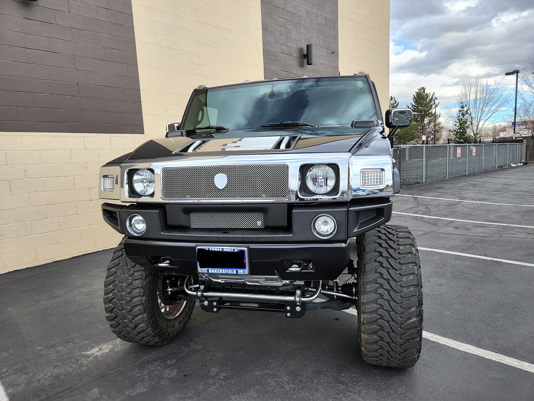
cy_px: 200
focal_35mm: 23
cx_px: 267
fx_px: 355
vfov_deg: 58.9
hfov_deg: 73.9
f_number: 1.8
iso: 20
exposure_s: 1/488
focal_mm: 5.4
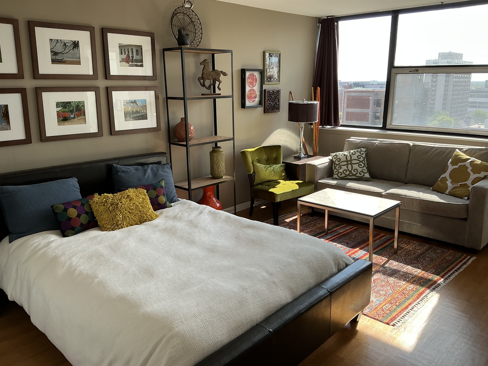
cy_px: 183
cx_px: 244
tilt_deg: -13.0
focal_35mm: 28
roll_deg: +0.2
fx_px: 395
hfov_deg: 63.4
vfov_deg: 49.7
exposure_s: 1/229
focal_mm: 3
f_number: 1.8
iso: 20
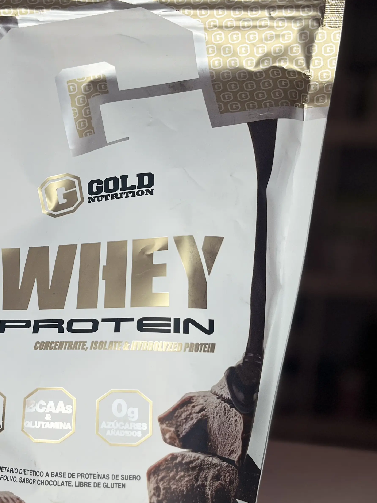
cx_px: 66
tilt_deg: -6.1
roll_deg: -3.0
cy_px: 280
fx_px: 639
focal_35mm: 44
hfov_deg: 31.9
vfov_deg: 42.9
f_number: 1.6
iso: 80
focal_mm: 5.1
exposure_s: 1/50
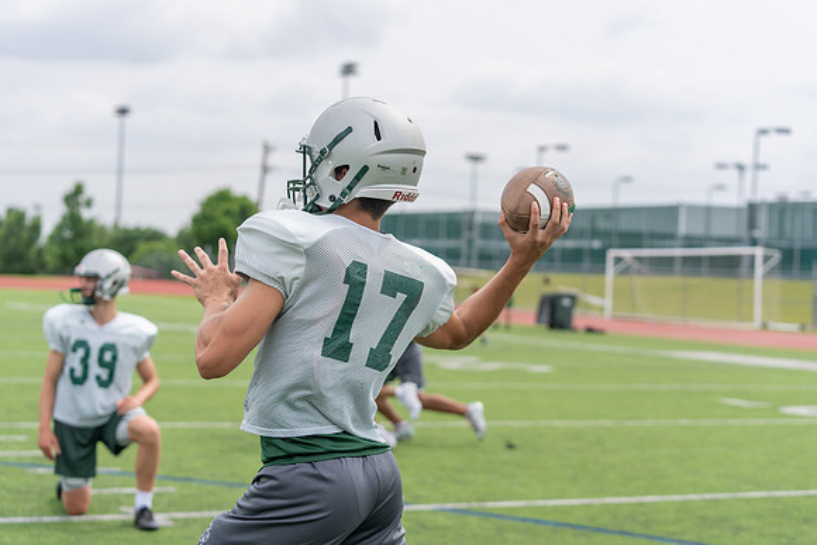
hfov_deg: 28.8
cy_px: 272
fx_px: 1589
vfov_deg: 19.5
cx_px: 408
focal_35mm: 70
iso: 160
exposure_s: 1/1250
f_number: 3.5
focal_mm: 70
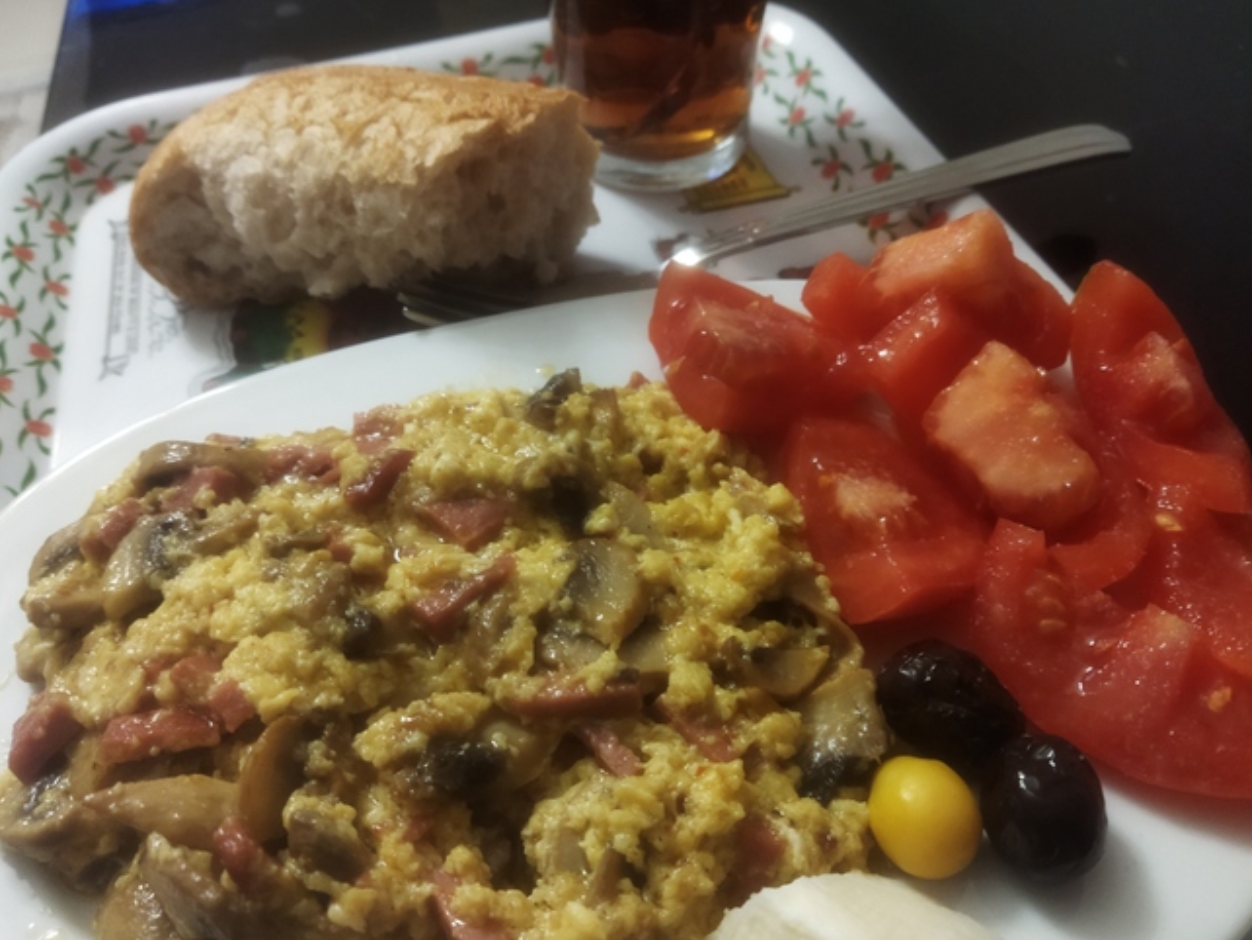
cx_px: 605
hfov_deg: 61.6
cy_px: 486
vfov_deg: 48.2
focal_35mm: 29
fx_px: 1049
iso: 575
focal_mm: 4.71
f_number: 1.79
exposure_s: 1/25
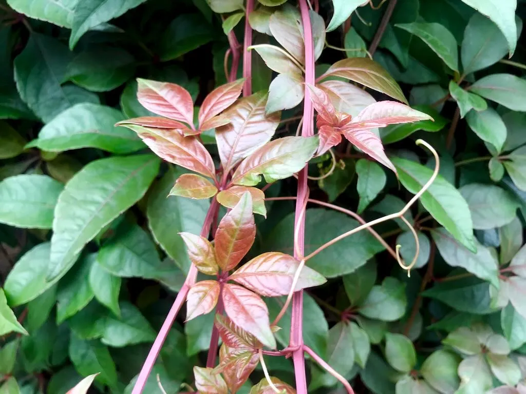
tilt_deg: -27.1
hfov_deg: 63.4
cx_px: 263
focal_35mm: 28
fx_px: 425
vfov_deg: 49.7
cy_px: 197
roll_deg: -0.3
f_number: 1.8
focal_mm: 3.99
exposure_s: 1/100
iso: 32
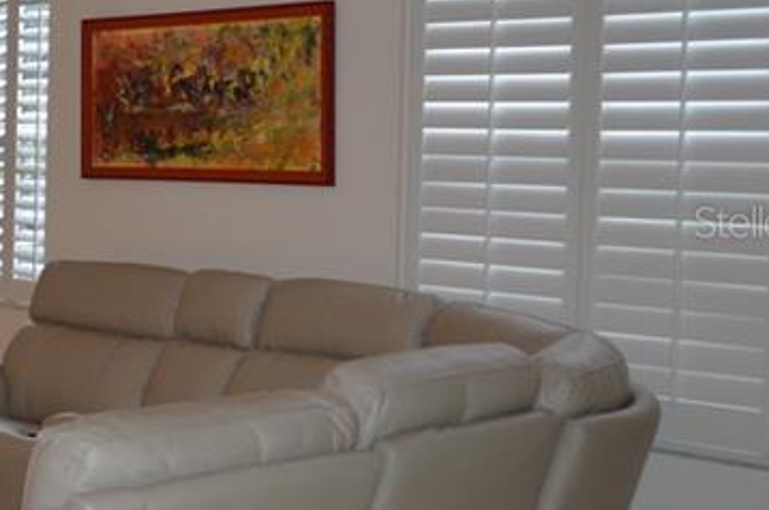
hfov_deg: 23.5
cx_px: -212
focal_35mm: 77
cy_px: 221
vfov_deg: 17.6
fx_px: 1642
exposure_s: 1/60
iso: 400
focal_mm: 18
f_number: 3.5
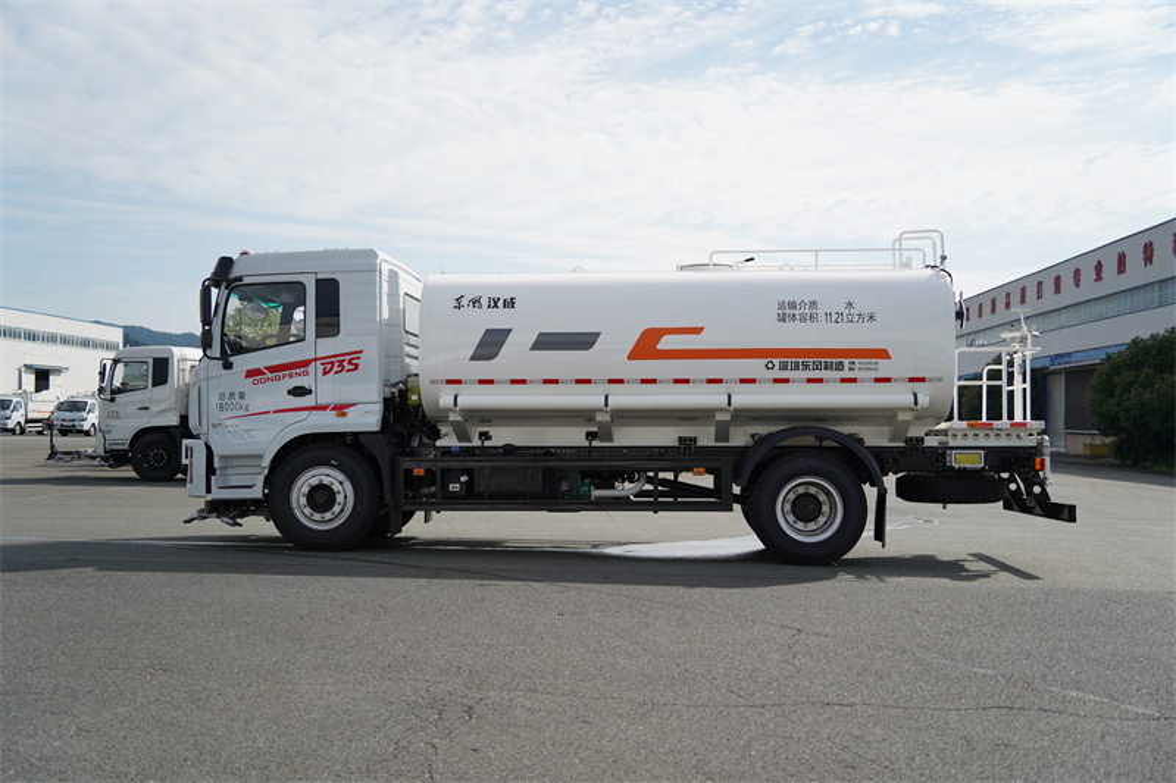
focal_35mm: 34
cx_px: 588
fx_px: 1110
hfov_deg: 55.8
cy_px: 392
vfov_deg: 38.9
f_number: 3.2
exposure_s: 1/1600
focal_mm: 34
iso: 100
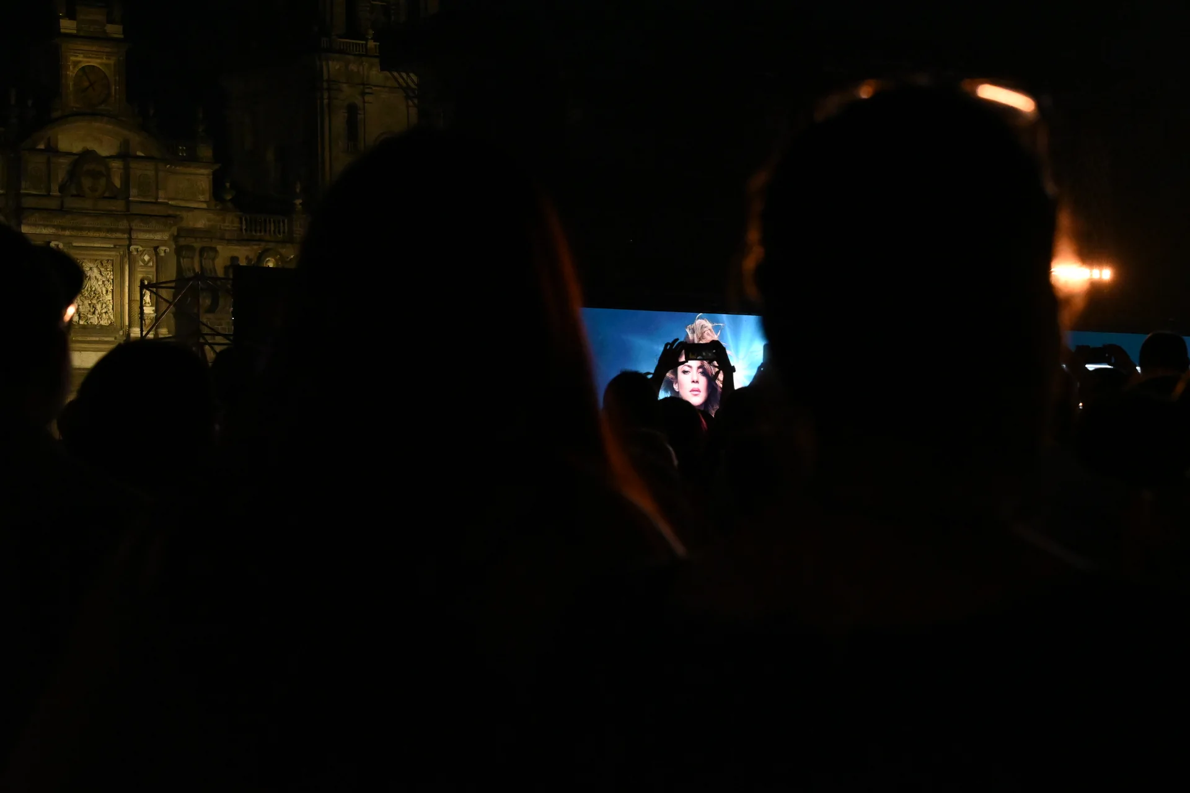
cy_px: 396
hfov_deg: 23.0
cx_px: 595
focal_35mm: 88
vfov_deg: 15.4
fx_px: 2925
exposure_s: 1/320
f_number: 8
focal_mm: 59
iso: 8000
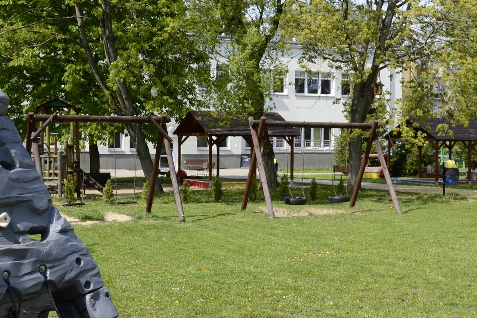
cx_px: 238
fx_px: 358
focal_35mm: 27
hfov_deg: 67.4
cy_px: 159
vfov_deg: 47.9
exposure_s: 1/1000
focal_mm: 18
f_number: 3.5
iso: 140
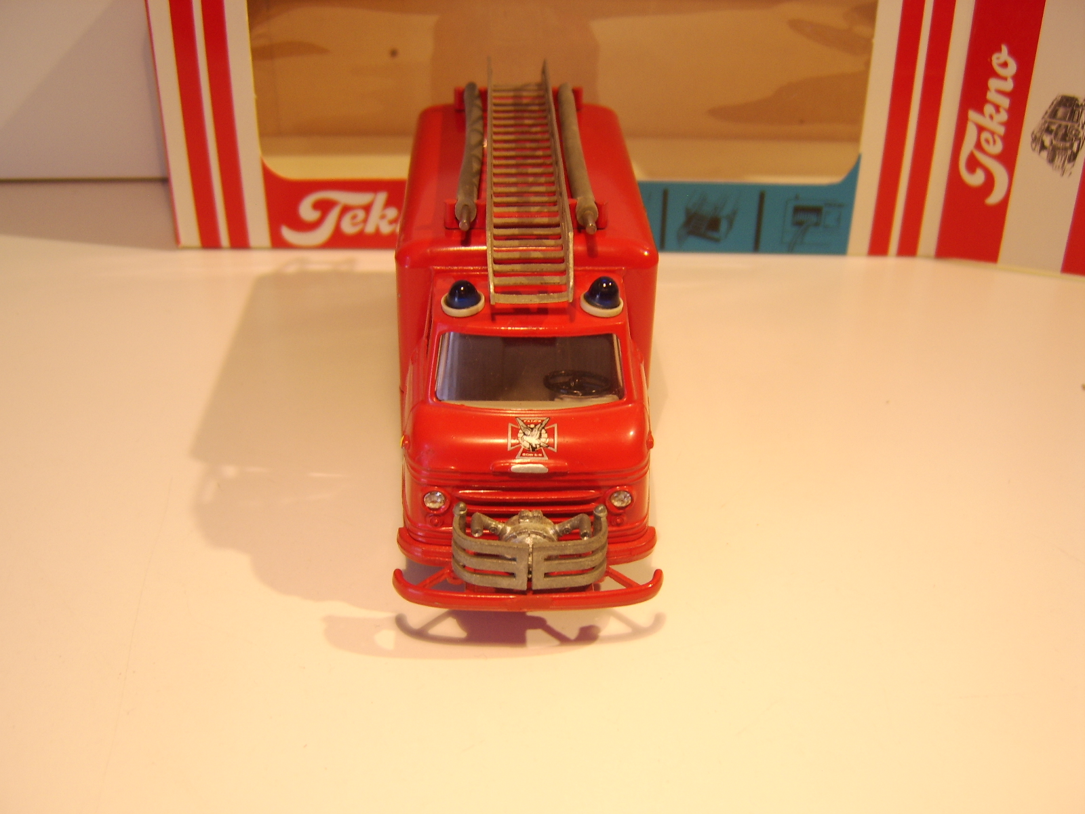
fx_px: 972
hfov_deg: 58.4
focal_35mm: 31
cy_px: 407
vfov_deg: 45.4
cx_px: 542
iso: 71
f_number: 2.7
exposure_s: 1/27
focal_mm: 8.13
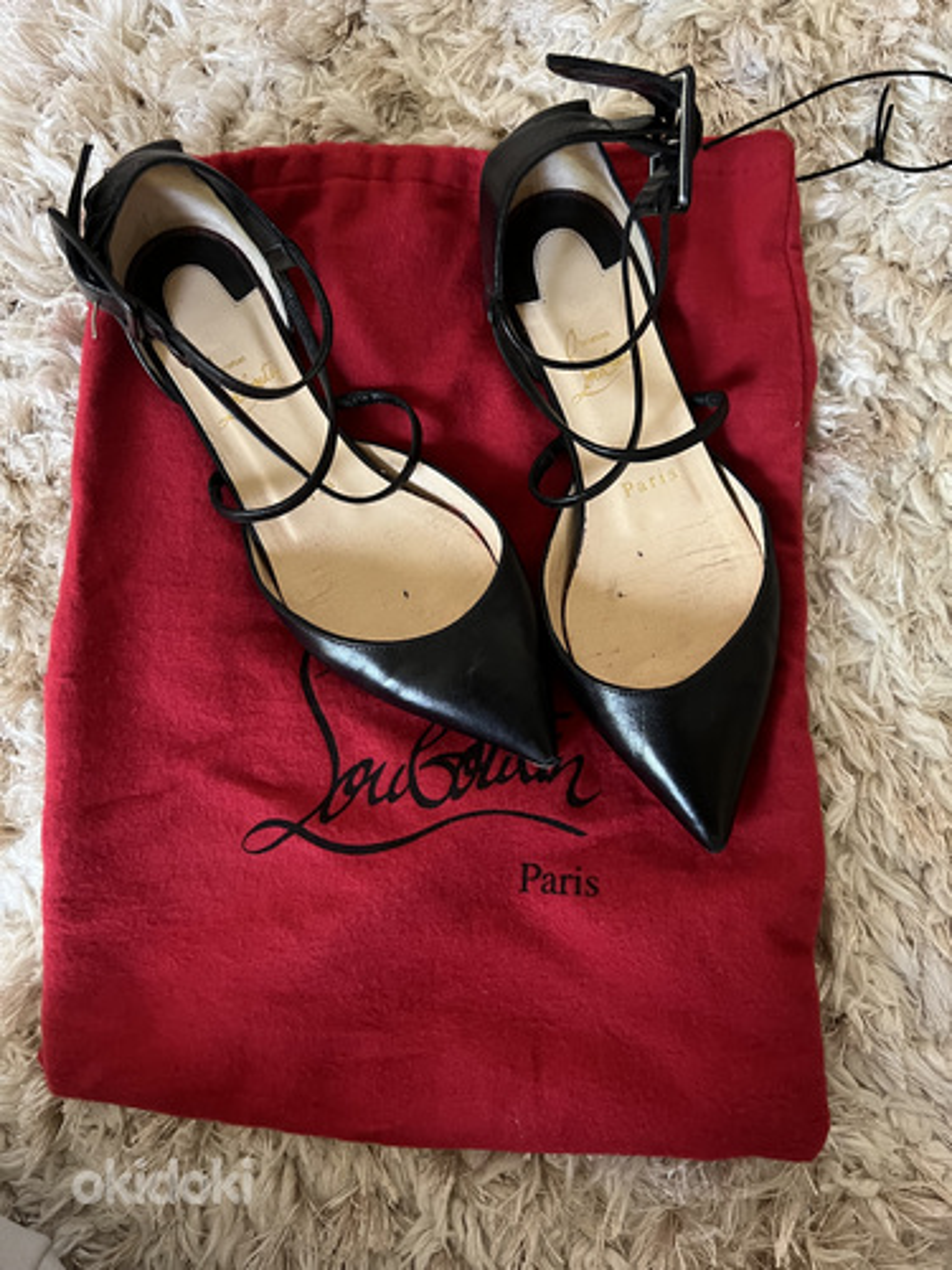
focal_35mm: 26
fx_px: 953
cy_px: 635
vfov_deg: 67.3
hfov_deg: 53.1
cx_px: 476
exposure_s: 1/42
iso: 500
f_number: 1.5
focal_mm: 5.7
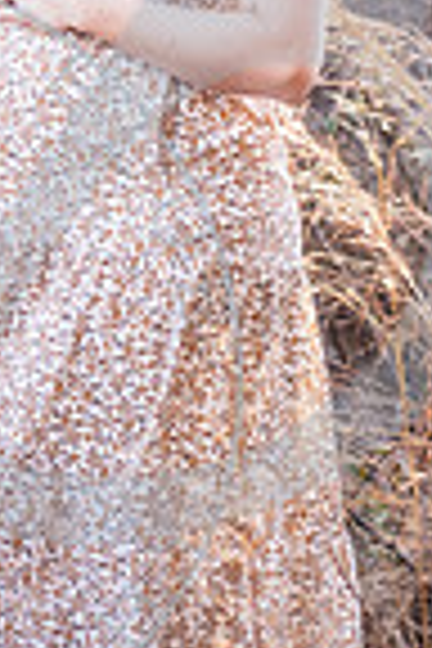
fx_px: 2808
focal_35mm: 156
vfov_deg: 13.0
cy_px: 36
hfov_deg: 8.8
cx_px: 27
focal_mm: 50
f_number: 2.8
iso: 320
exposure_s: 1/400
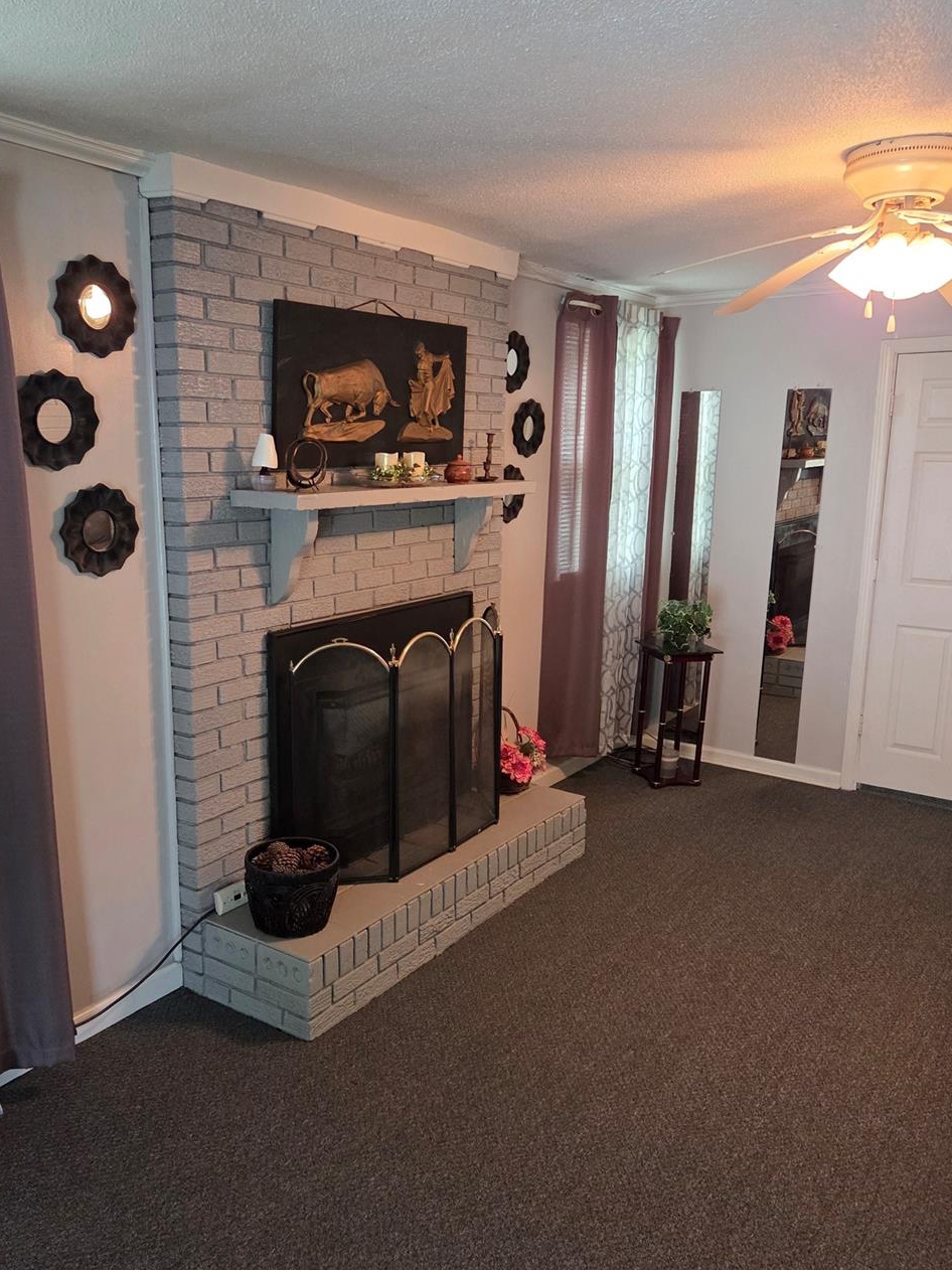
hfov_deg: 49.5
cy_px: 658
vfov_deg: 63.4
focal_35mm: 28
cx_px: 396
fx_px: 1027
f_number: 1.8
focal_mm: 5.4
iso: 800
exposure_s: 1/120
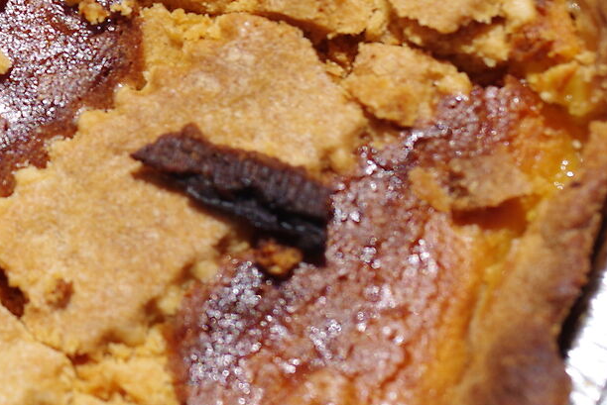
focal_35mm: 196
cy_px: -62
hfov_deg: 10.2
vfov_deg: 7.0
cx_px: -293
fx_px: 3307
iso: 100
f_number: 5.6
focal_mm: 50
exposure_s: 1/500
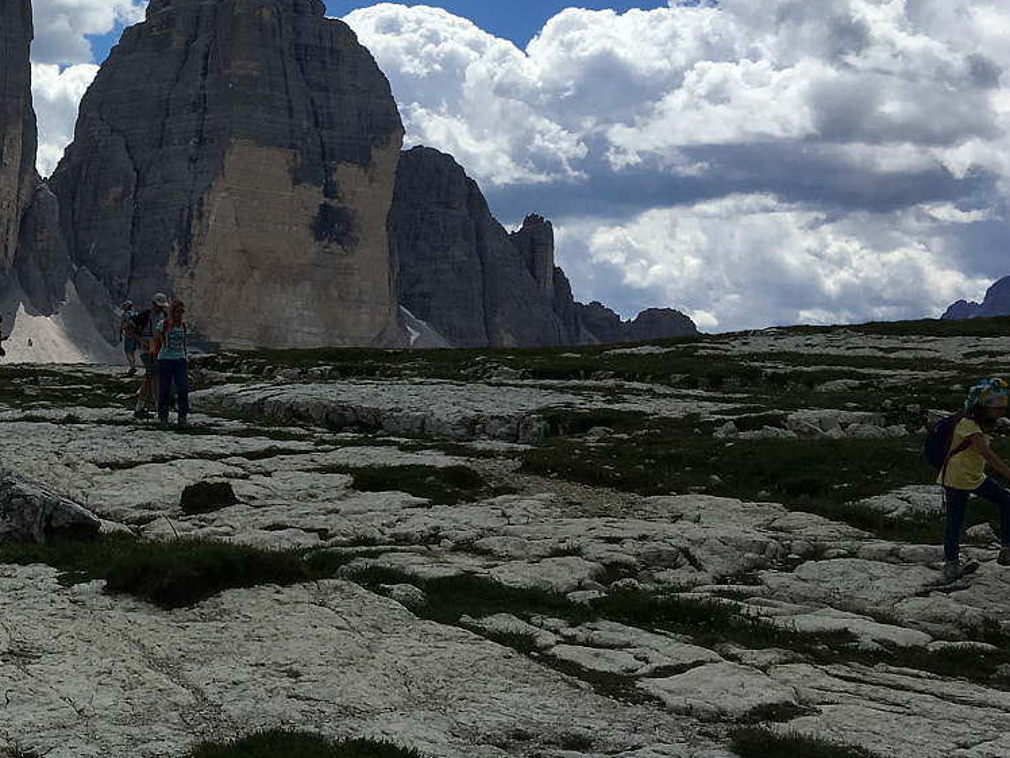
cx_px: -51
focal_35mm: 62
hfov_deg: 28.8
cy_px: 265
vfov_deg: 23.6
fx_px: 1809
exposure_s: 1/3846
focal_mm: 4.15
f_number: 2.2
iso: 25
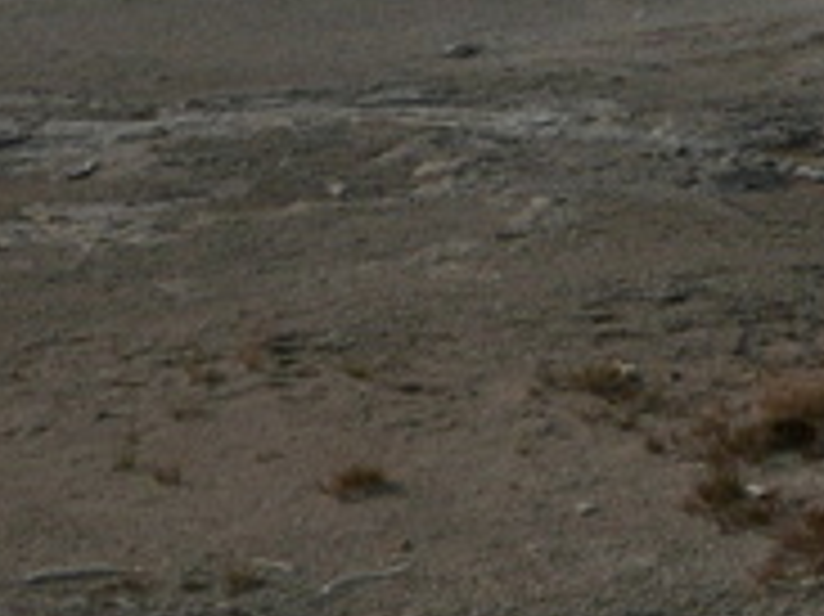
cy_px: -796
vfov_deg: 9.0
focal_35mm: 151
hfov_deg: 12.3
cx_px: 1299
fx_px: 3592
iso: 200
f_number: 5.6
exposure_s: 1/2500
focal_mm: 10.9
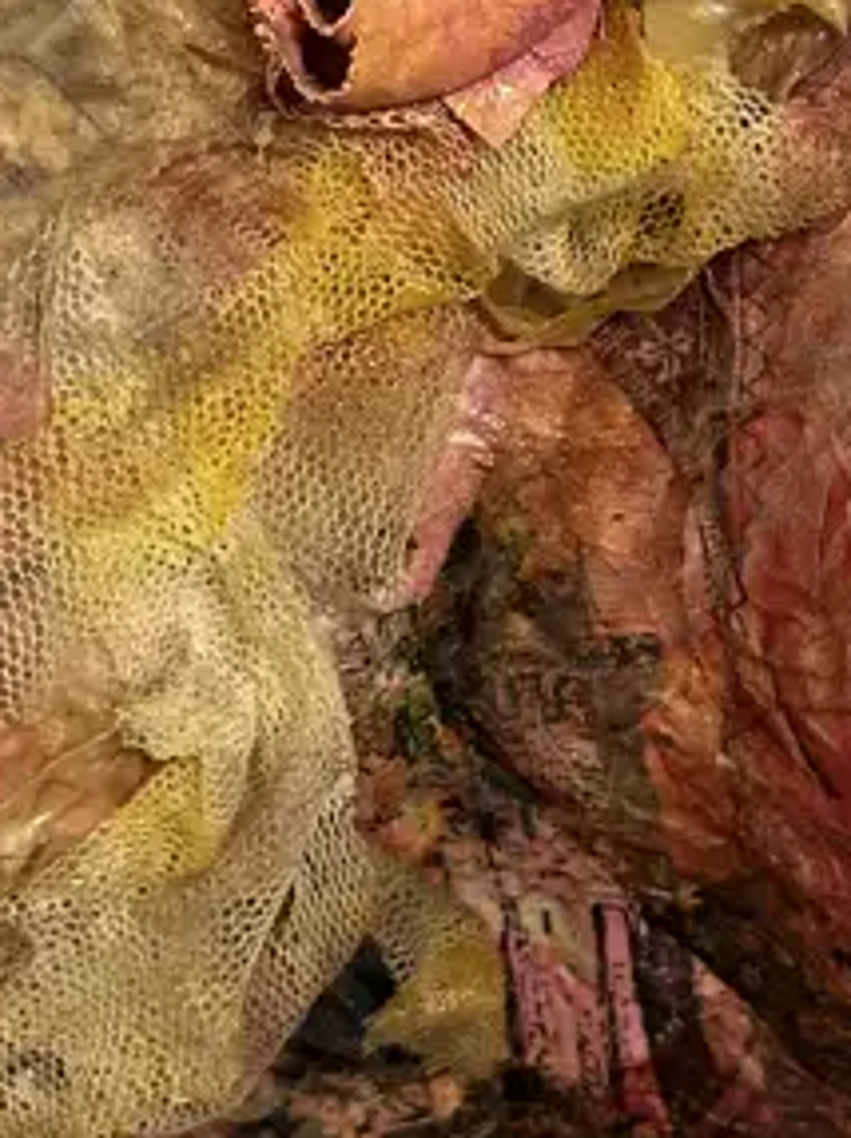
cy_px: 549
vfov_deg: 22.8
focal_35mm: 86
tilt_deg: -20.2
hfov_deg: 17.0
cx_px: 672
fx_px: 2823
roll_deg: -1.9
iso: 250
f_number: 1.78
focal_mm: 6.86
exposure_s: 1/50
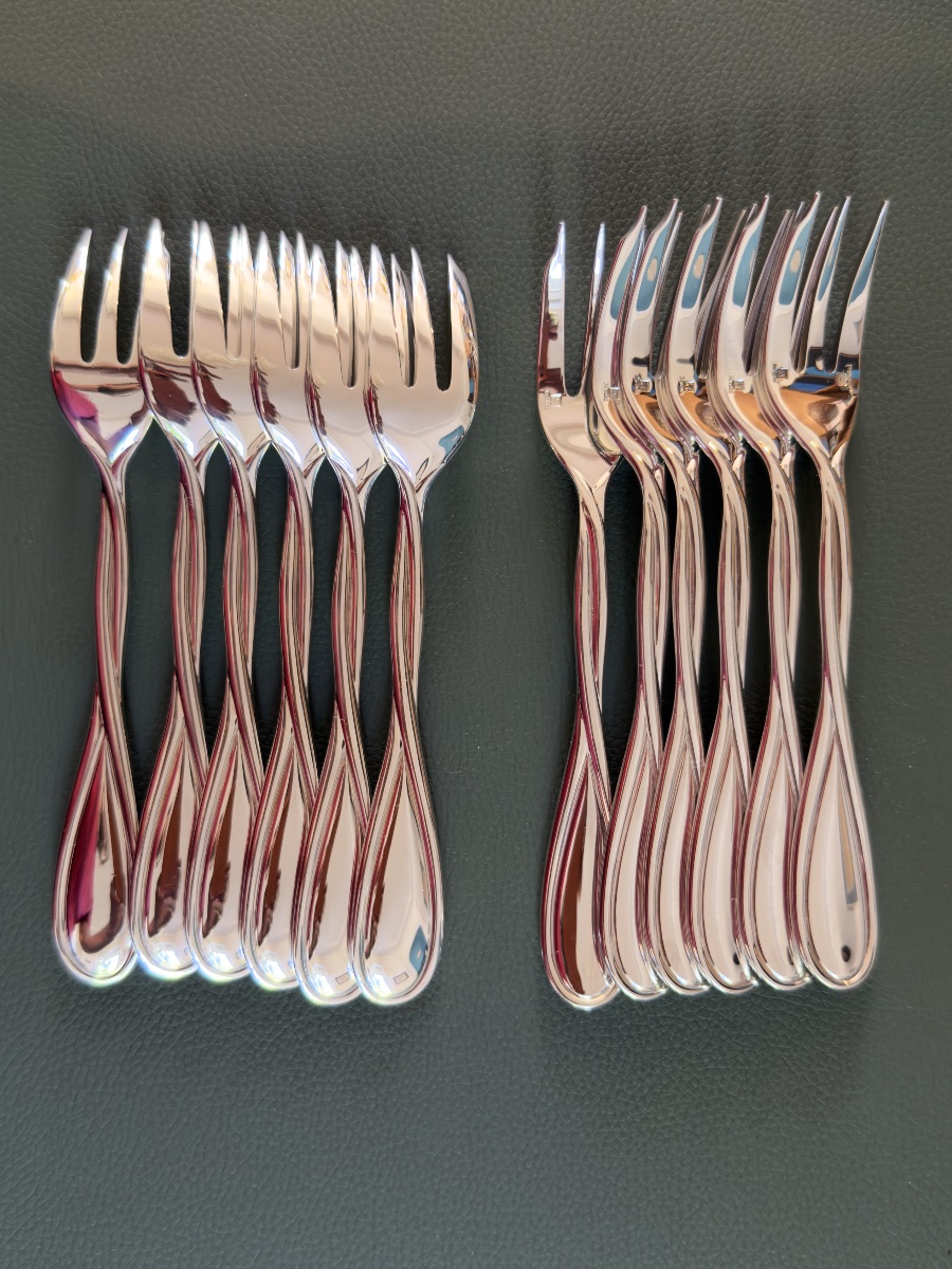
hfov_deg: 40.7
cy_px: 634
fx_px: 1283
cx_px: 476
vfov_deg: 52.6
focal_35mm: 35
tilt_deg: -87.1
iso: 400
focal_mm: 6.76
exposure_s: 1/40
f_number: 1.78
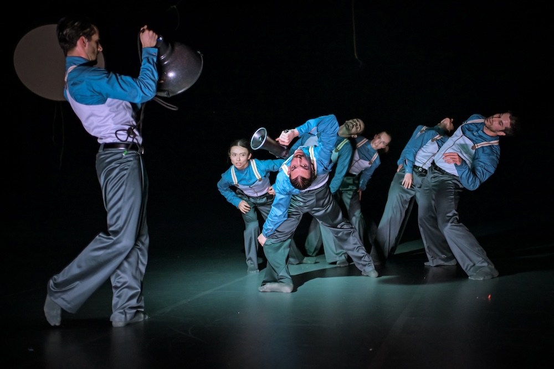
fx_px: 539
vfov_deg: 37.9
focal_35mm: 35
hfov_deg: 54.4
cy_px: 184
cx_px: 277
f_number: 1.4
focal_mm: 35
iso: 2000
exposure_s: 1/400
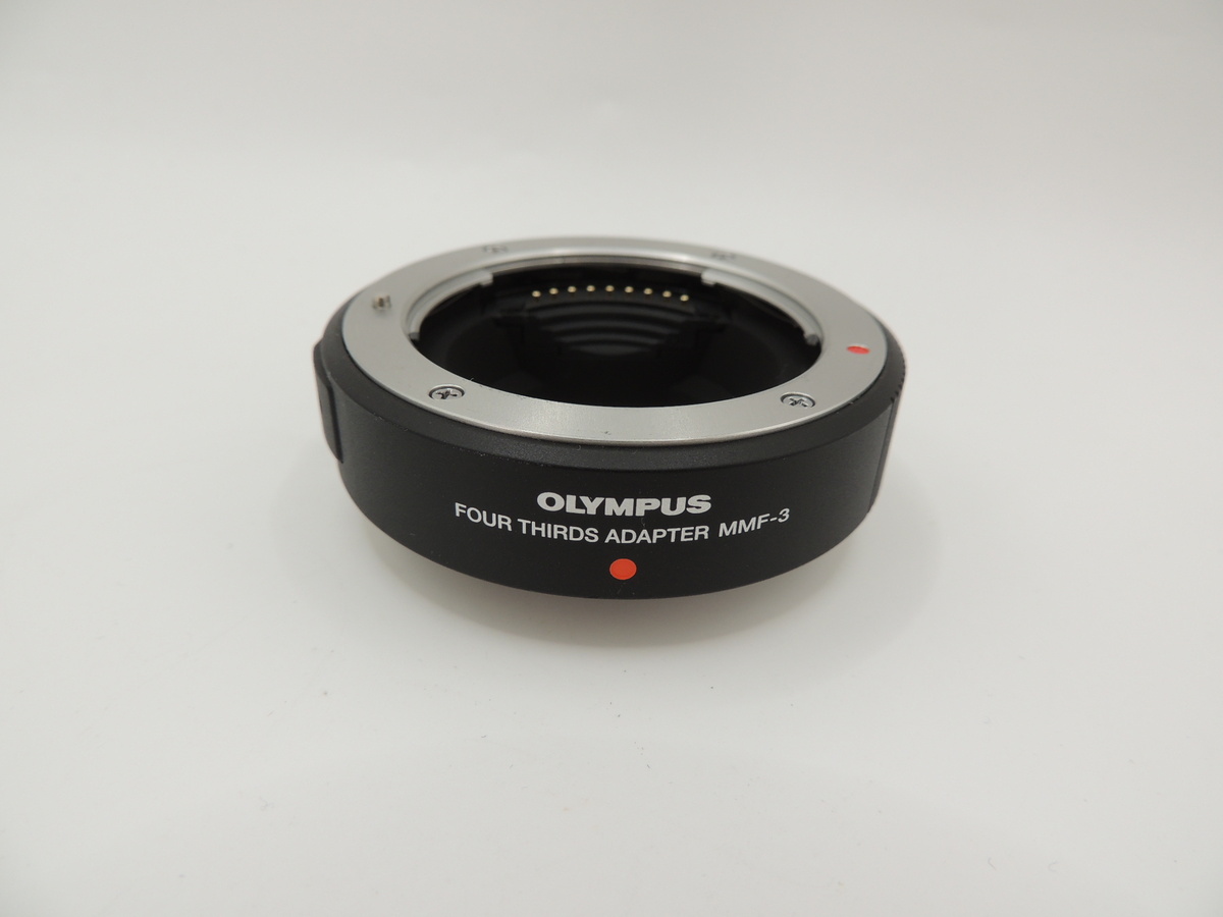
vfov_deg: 56.8
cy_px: 458
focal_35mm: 24
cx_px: 612
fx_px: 848
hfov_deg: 71.6
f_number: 3
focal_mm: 4.3
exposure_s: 1/40
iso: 100
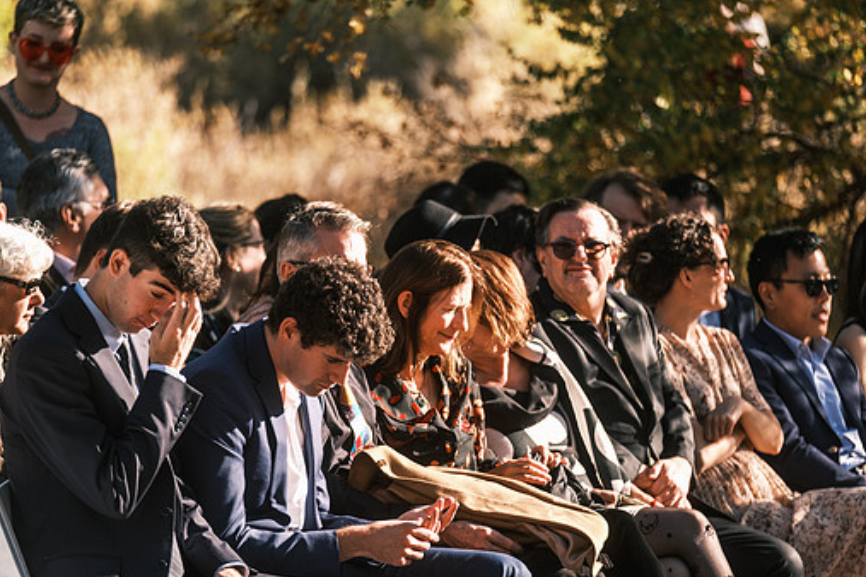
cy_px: 294
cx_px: 422
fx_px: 5556
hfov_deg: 8.9
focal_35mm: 231
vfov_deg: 5.9
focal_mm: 134.4
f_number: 2.8
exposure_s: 1/750
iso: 200
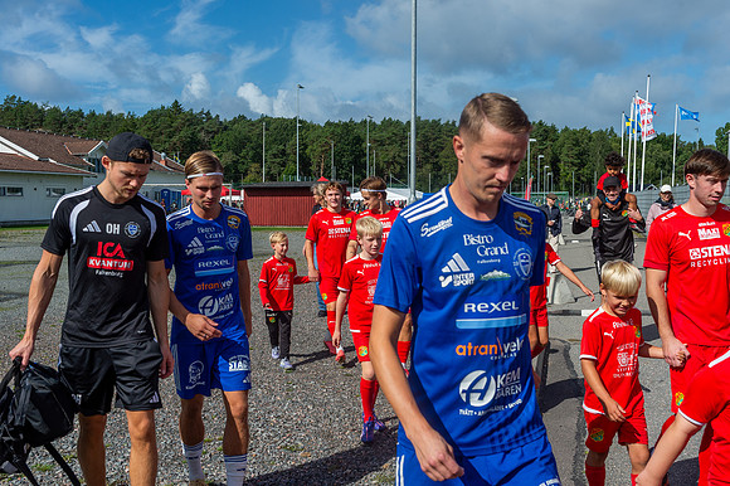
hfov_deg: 50.7
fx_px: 770
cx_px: 365
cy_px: 243
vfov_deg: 35.0
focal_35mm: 38
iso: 125
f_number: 7.1
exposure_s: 1/800
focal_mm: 38
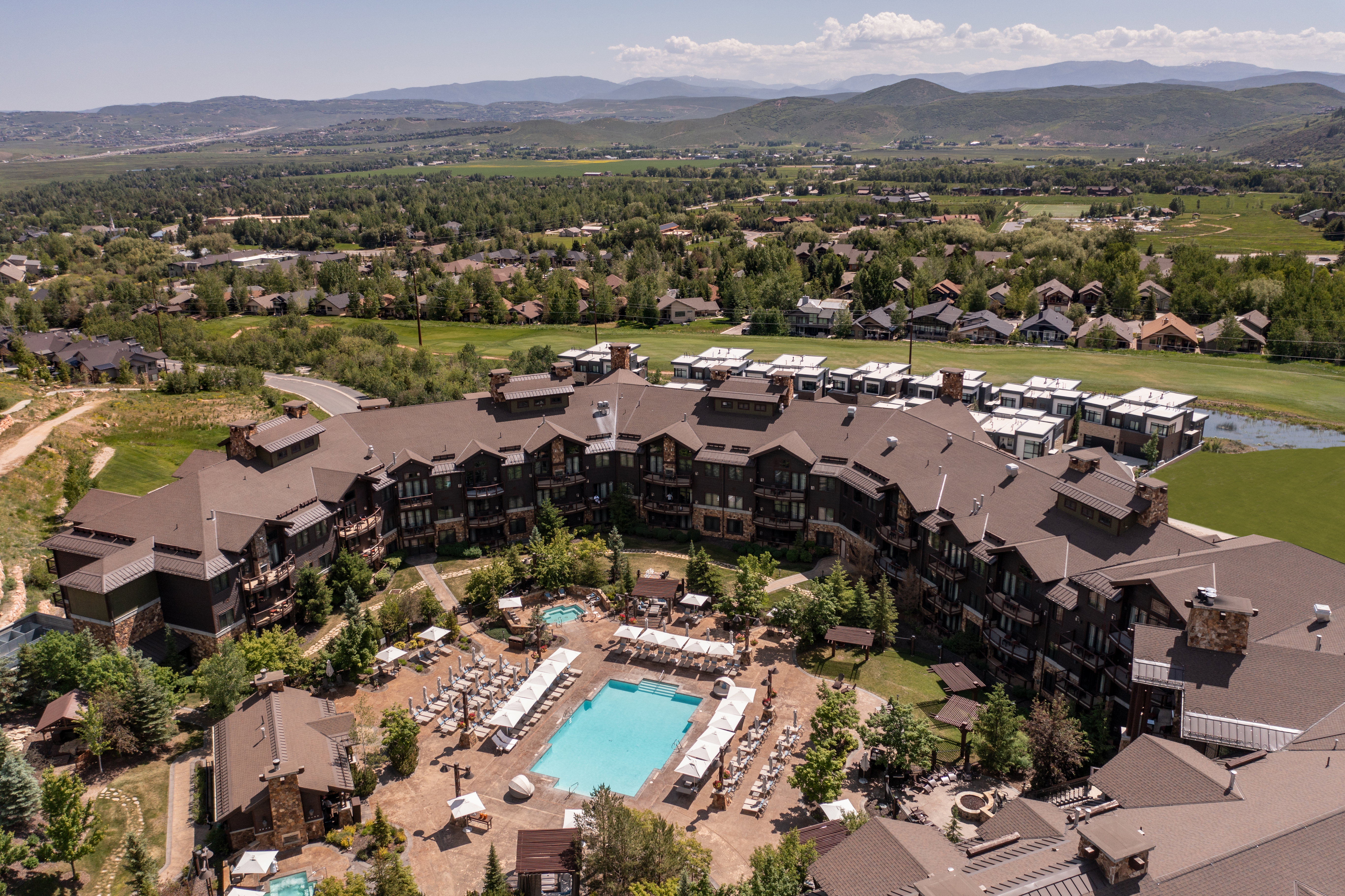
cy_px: 448
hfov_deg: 65.5
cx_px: 672
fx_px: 1046
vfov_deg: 46.4
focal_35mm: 28
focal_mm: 10.26
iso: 100
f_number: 3.5
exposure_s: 1/200
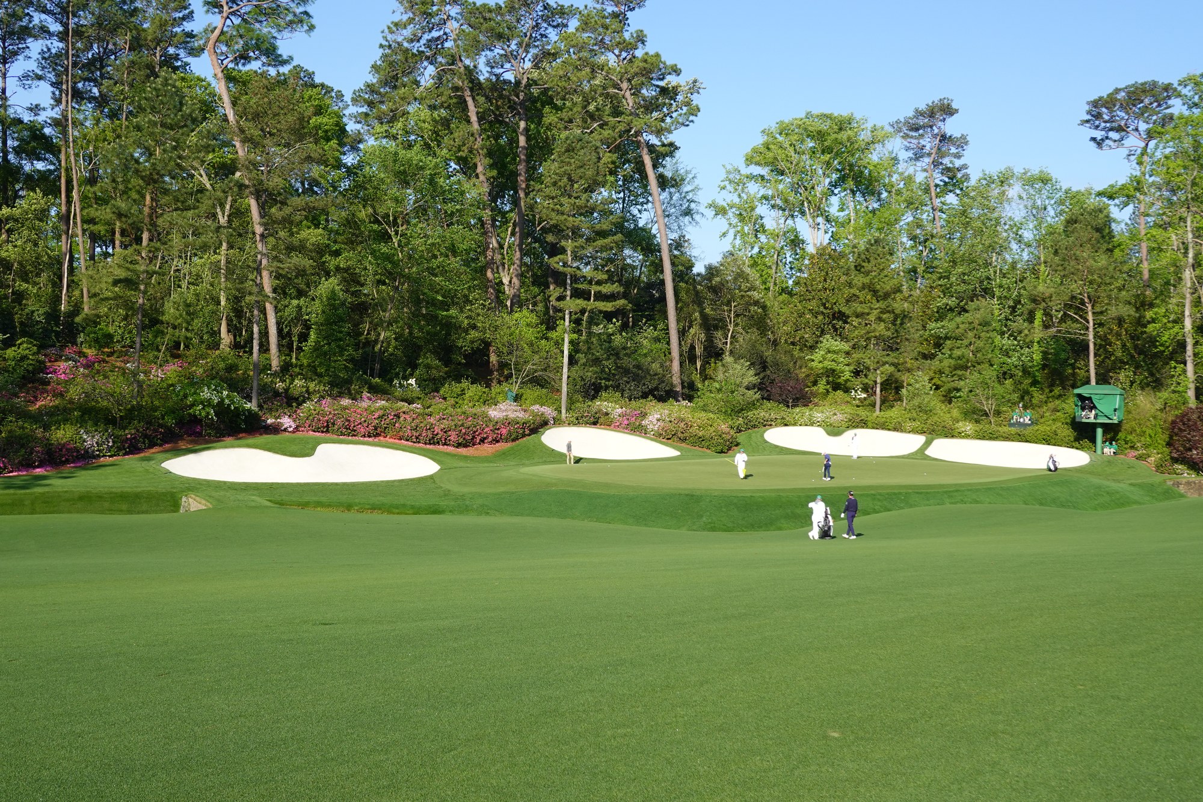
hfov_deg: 45.4
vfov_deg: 31.2
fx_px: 1437
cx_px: 602
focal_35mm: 43
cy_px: 401
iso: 100
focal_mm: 15.9
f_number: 5.6
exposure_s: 1/250
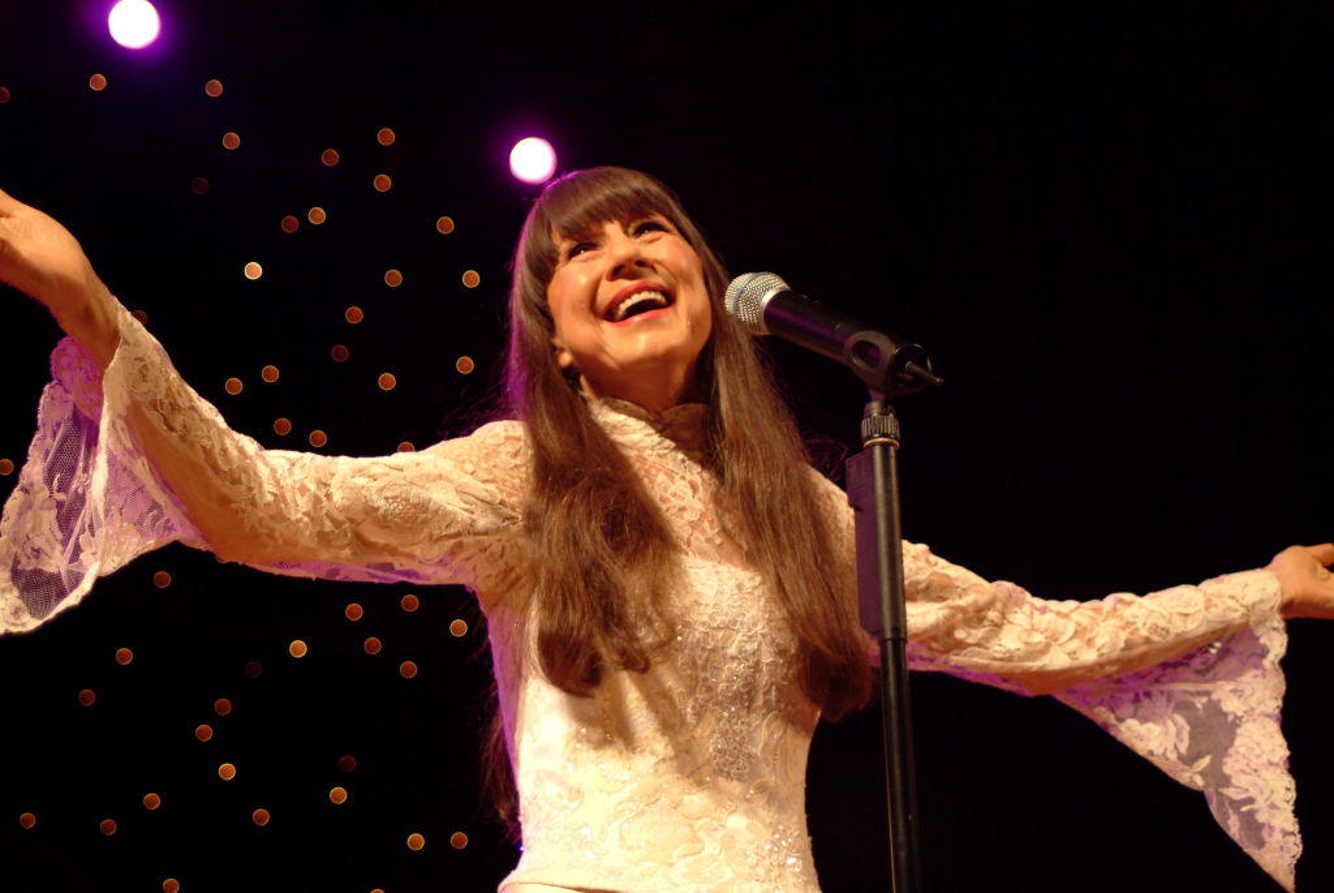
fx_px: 2504
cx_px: 667
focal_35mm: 68
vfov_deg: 20.2
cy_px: 446
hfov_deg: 29.8
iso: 800
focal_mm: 45
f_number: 2.8
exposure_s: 1/125
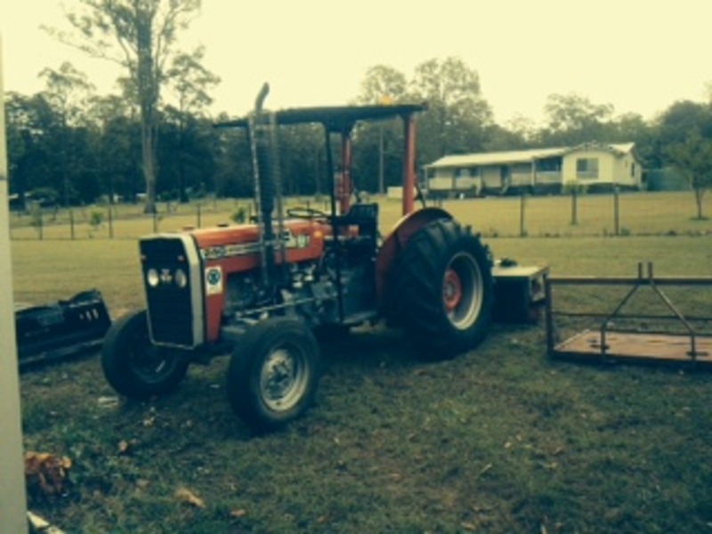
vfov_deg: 40.7
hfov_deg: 52.6
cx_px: 356
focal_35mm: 35
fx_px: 720
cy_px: 267
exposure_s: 1/525
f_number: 2.4
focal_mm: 4.28
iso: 50
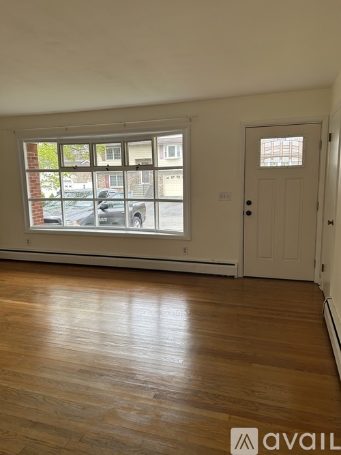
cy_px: 228
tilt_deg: -8.1
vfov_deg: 67.3
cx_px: 170
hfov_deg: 53.0
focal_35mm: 26
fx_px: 342
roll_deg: +2.4
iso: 40
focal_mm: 5.7
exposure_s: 1/276
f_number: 1.5
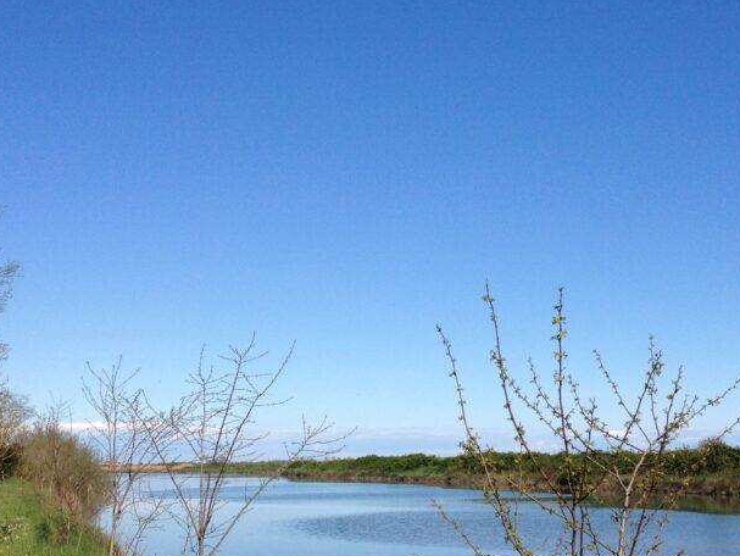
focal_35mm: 59
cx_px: 434
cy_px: 280
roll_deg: -0.4
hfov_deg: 32.6
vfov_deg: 24.8
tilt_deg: +6.2
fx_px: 1262
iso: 50
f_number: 2.4
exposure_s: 1/2632
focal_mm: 4.28
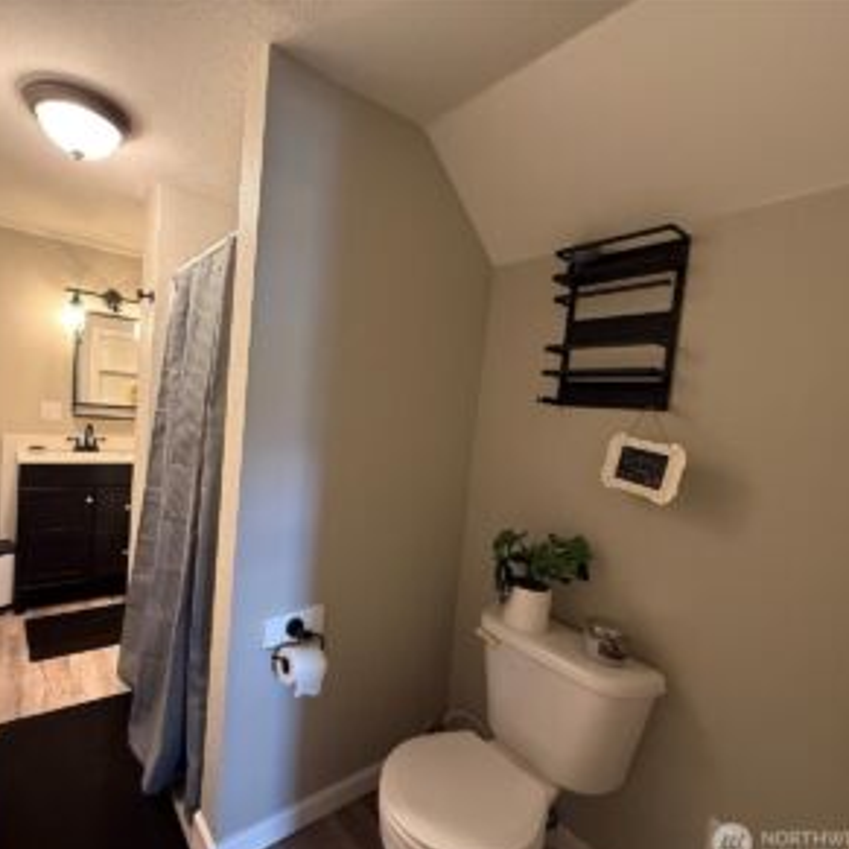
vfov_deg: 84.0
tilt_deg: -3.7
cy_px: 435
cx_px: 318
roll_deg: -3.9
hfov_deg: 82.4
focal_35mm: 17
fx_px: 472
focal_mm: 2.22
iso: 640
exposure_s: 1/60
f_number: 2.2
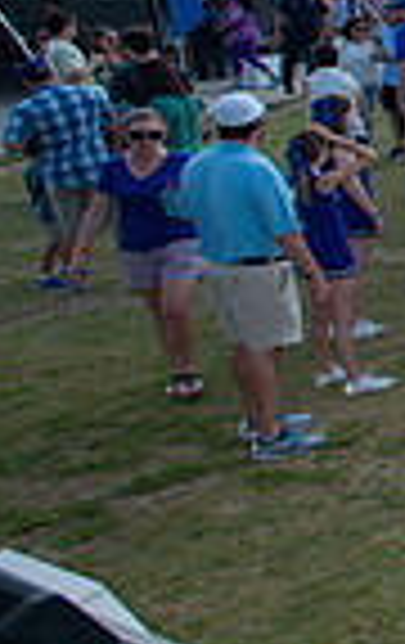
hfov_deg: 10.6
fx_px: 1230
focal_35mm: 70
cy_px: 144
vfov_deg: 28.8
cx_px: 1292
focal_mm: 17
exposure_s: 1/250
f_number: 4.5
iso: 100
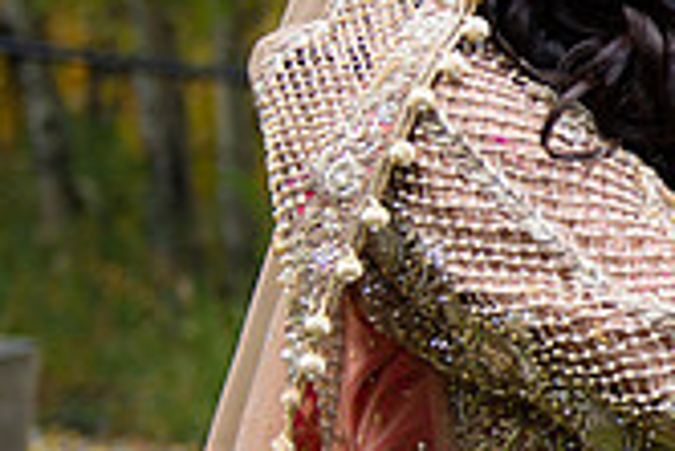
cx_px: 1181
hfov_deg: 11.7
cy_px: 18
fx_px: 3059
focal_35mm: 163
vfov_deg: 8.4
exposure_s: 1/200
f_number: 2.8
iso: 100
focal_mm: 42
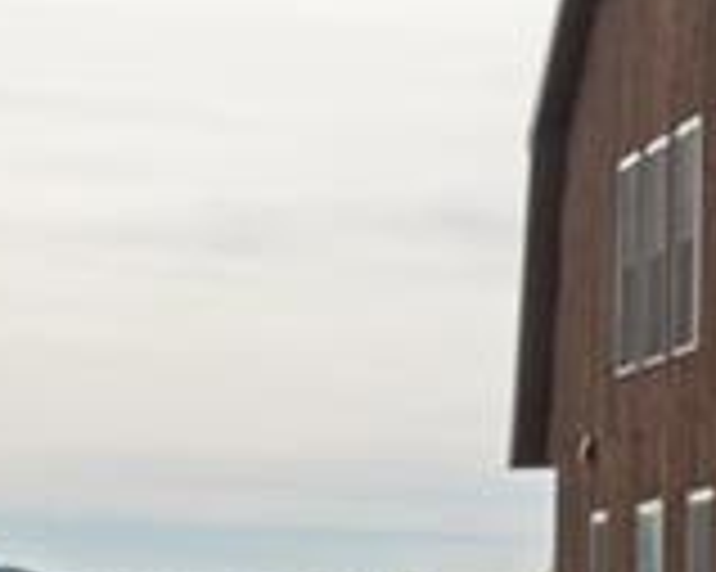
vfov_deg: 7.1
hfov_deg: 7.8
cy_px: 554
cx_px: 2098
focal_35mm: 218
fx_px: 4617
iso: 200
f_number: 16
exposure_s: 1/60
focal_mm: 24
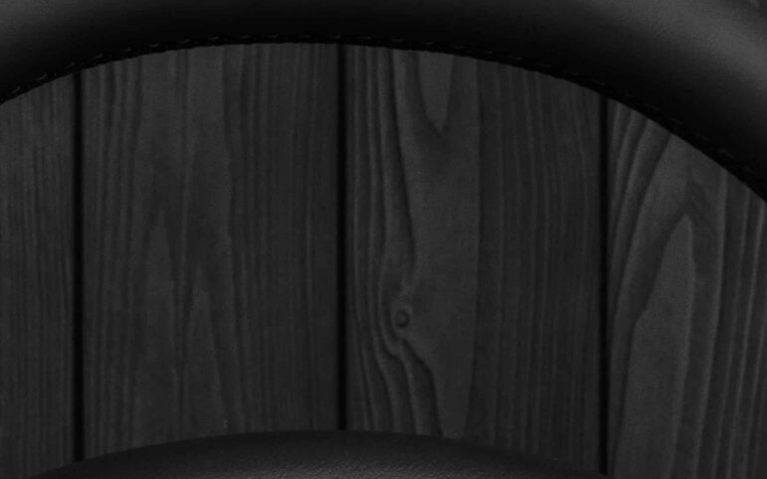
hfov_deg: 11.8
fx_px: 3715
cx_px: 366
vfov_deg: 7.3
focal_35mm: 178
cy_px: 690
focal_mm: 35
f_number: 6.3
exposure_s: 1/125
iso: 500
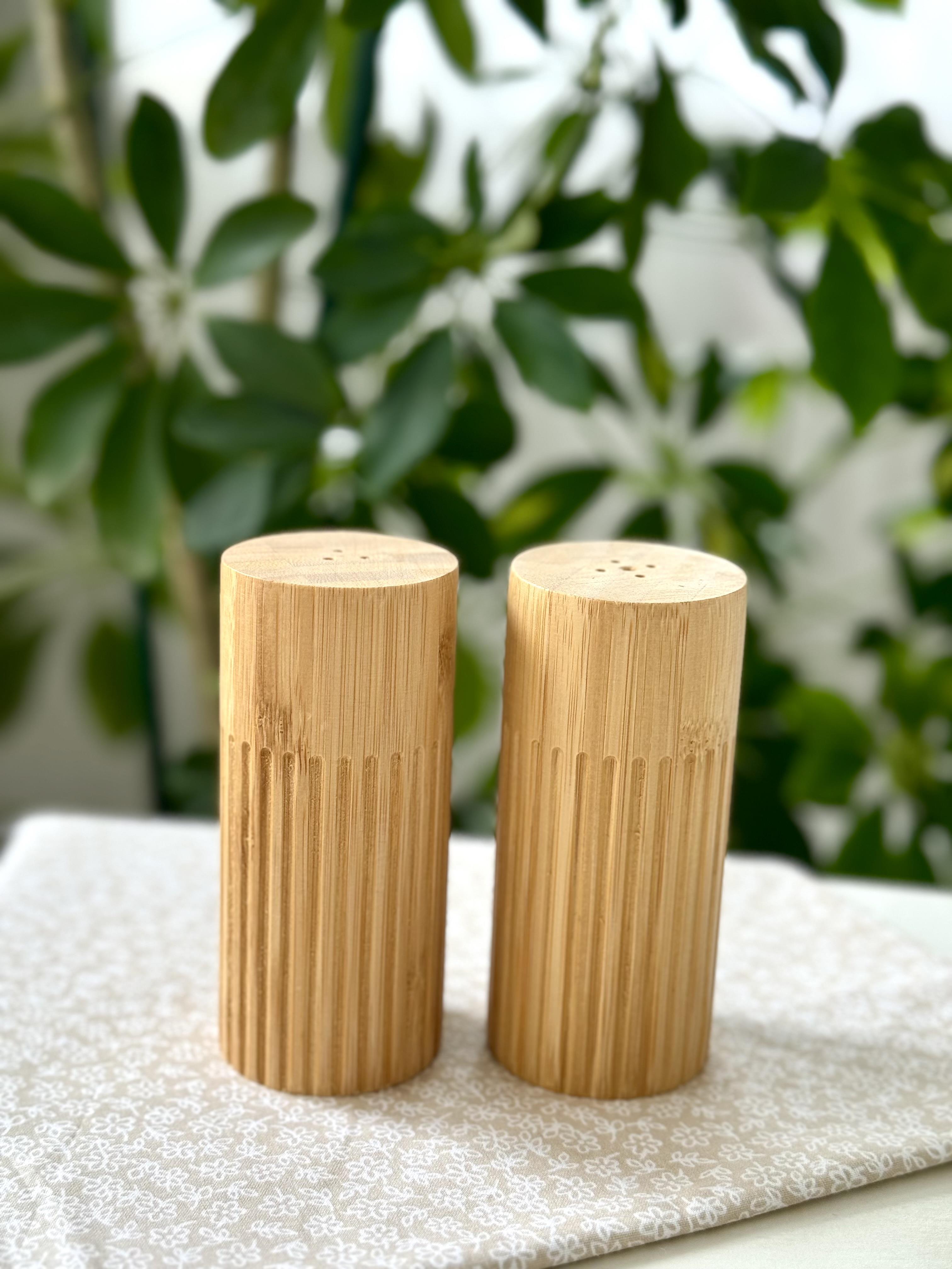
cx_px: 476
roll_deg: +0.4
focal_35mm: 48
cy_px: 634
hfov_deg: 30.3
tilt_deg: -15.4
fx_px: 1760
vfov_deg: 39.7
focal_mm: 6.86
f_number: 1.78
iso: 80
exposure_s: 1/121
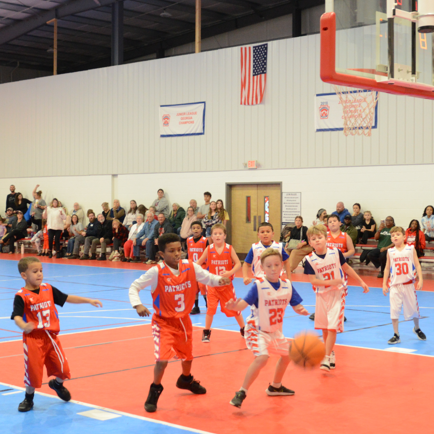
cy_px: 208
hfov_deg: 28.1
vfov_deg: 28.2
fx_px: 865
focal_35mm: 61
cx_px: 252
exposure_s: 1/100
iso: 1600
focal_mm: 26
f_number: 4
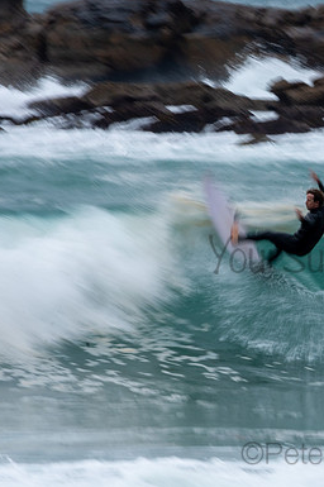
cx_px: 339
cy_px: 244
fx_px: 15295
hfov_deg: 1.2
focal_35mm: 1131
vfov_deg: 1.8
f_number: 22
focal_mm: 500
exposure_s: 1/25
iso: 100
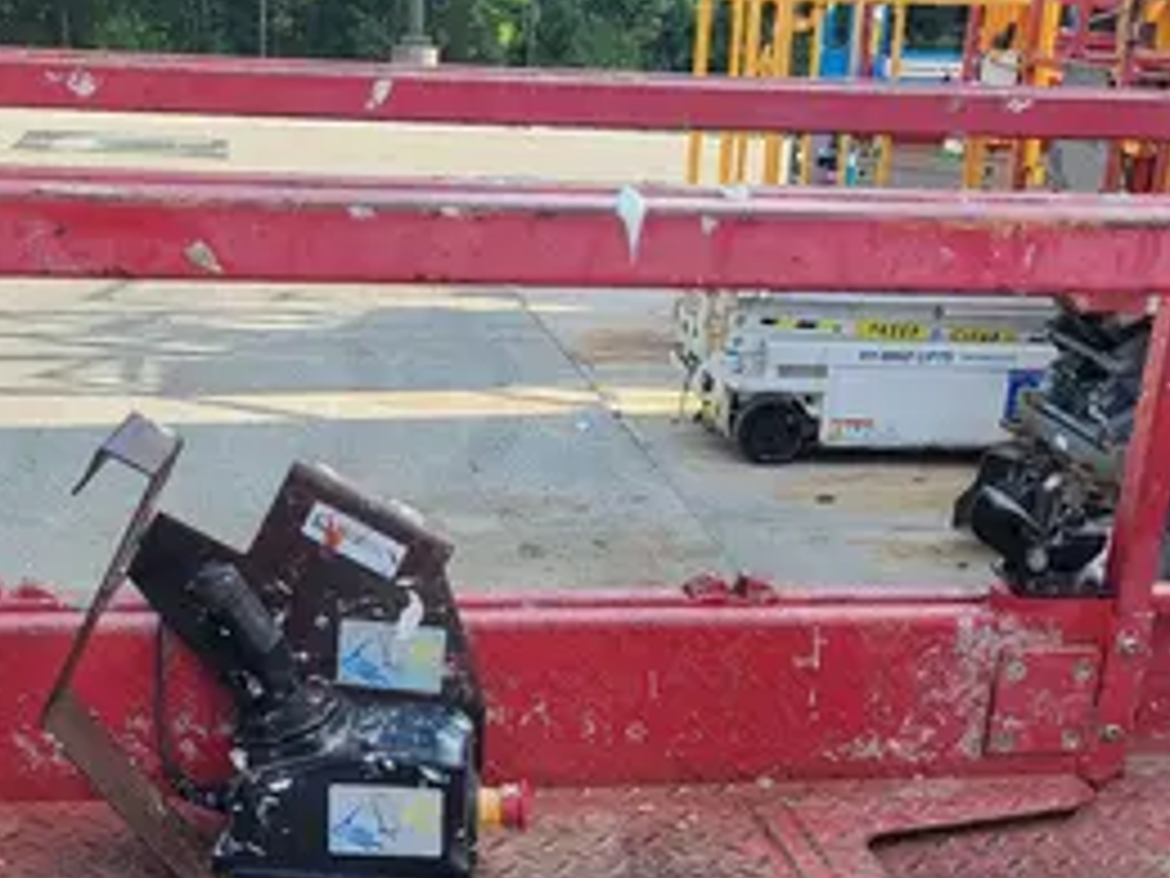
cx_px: 500
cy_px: 754
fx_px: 1859
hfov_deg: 34.9
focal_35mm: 55
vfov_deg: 25.9
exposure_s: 1/372
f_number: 1.8
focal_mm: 5.4
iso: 40
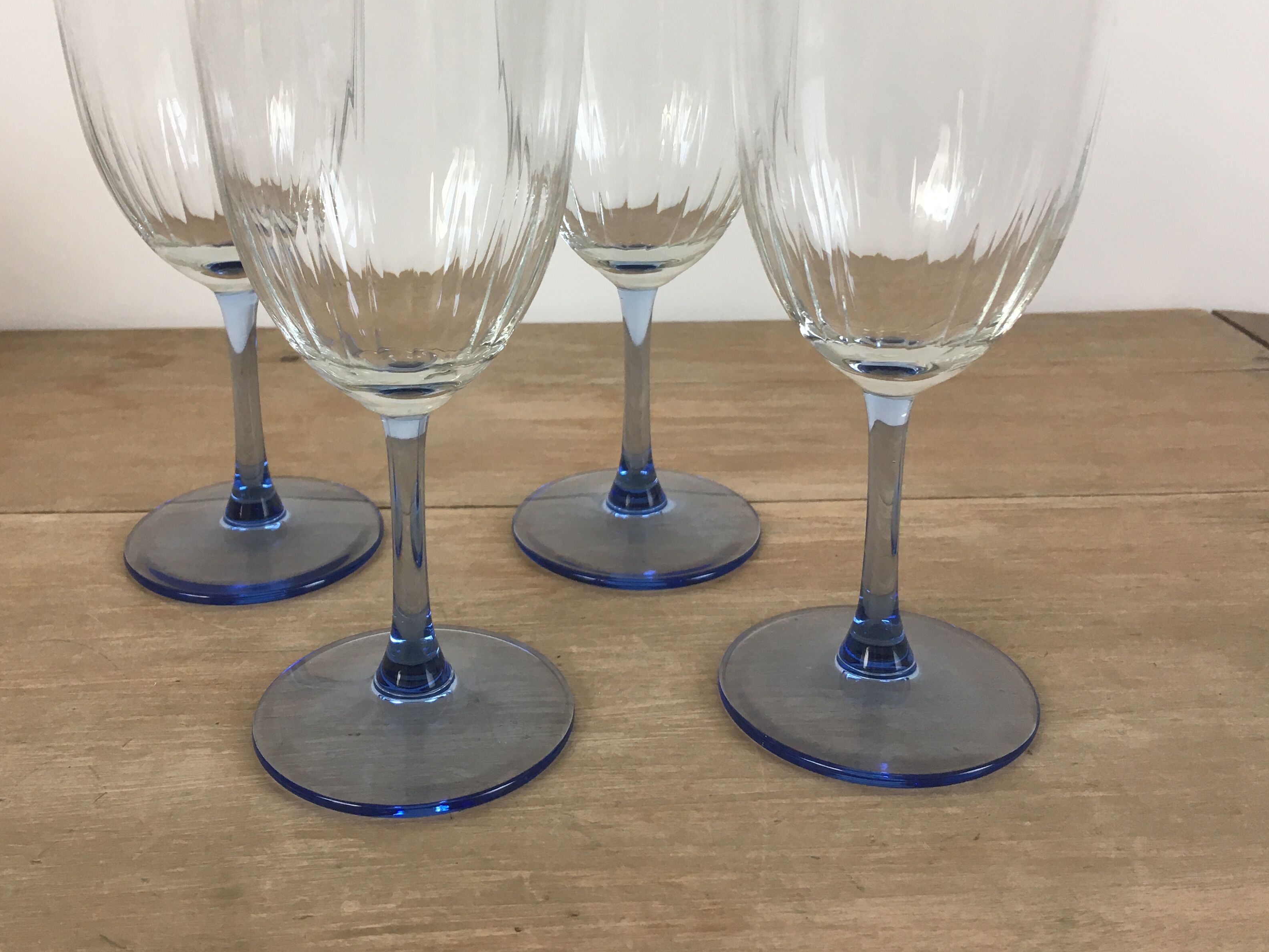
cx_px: 565
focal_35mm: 37
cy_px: 347
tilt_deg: -16.3
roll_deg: -0.5
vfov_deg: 38.4
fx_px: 1356
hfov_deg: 50.0
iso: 25
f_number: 2.2
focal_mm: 4.15
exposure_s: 1/33
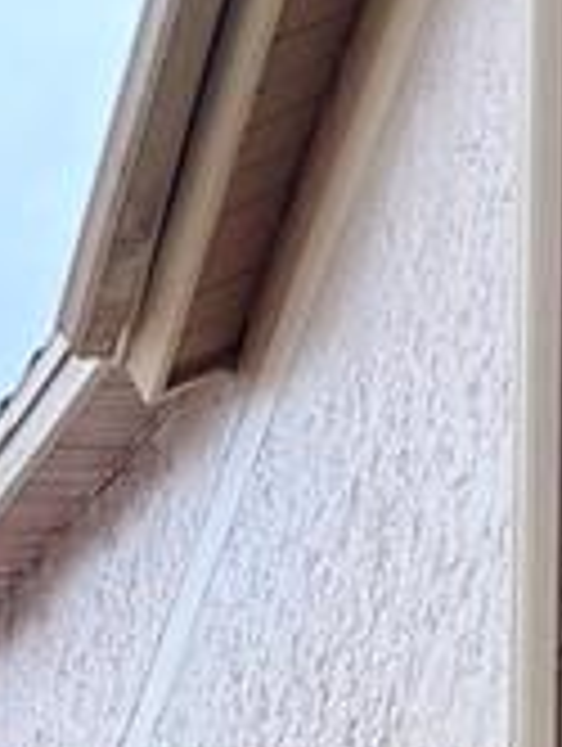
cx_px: -472
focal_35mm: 173
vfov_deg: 8.6
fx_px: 3735
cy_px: 2506
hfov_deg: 8.3
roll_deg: -2.4
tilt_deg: +4.4
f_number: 1.78
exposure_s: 1/183
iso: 100
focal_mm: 6.76
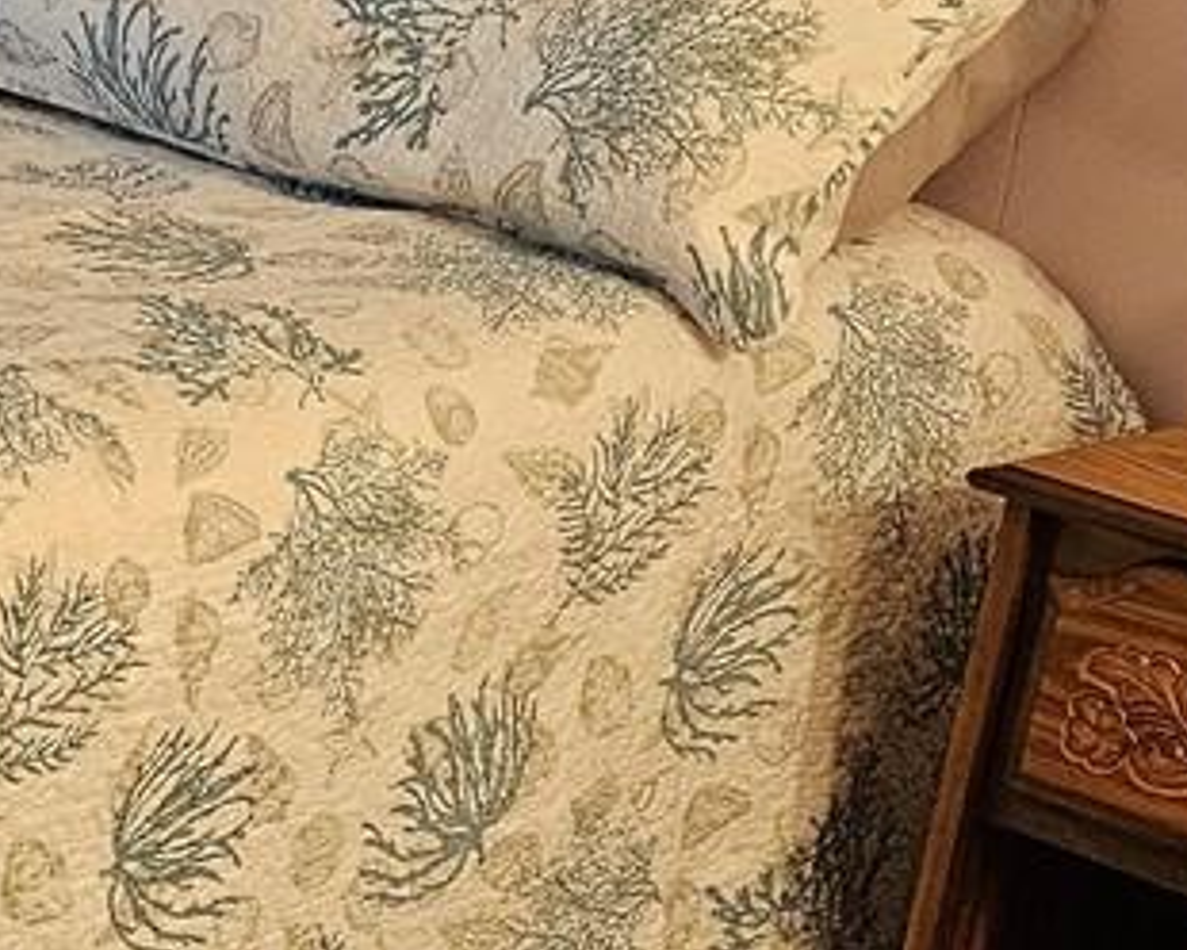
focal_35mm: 116
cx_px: -1267
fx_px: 4075
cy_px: 502
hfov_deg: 13.8
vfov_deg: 13.3
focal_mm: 6.3
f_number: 1.7
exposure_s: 1/120
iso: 320
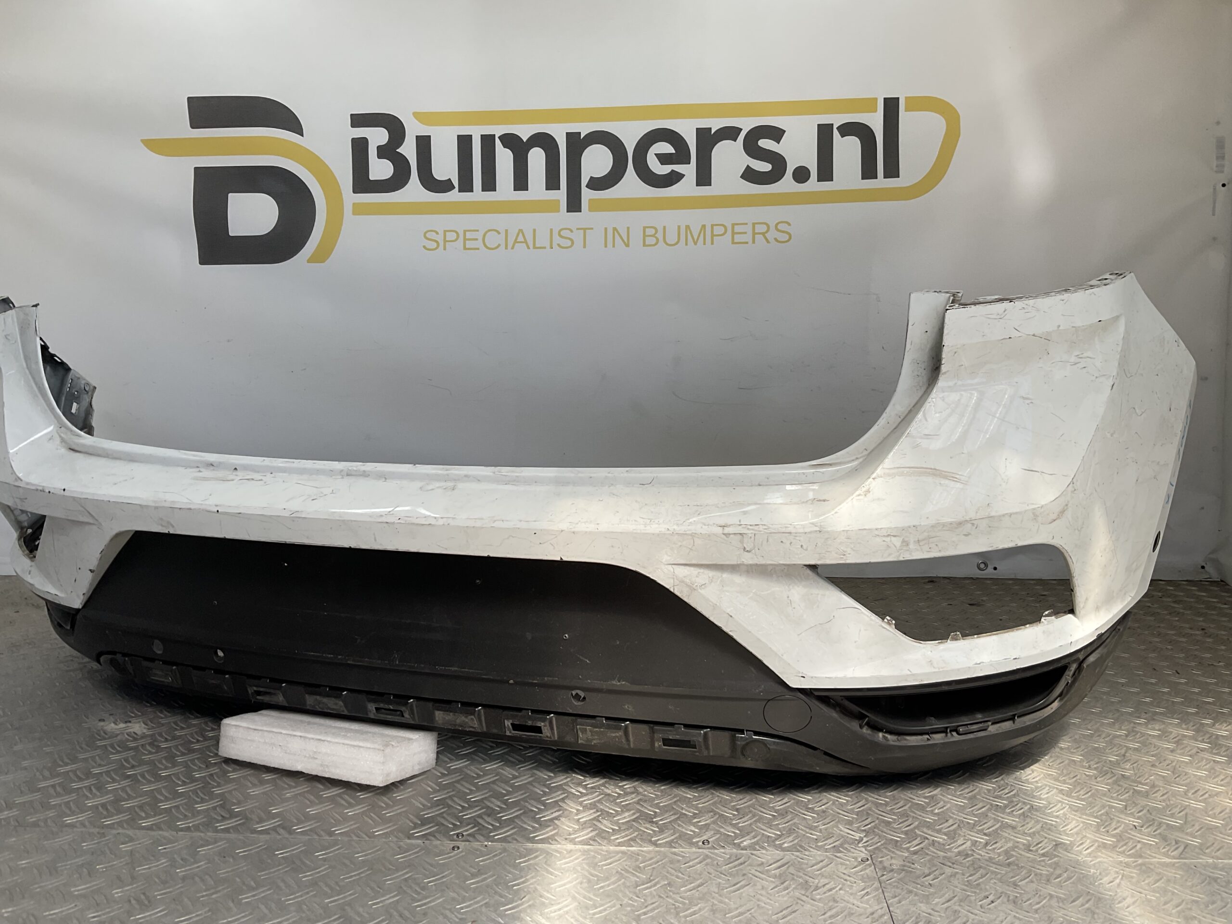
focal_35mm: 29
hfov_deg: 61.7
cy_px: 462
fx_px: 1032
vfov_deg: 48.2
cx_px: 616
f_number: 1.8
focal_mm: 3
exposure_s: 1/574
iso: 16
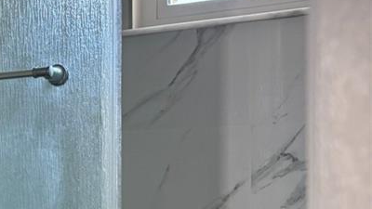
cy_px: 216
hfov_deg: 23.4
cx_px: -46
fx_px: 838
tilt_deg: -1.4
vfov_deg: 14.0
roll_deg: +0.8
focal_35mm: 85
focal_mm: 5.96
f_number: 1.6
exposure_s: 1/60
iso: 200
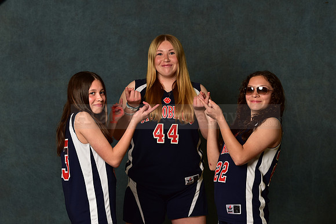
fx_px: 1083
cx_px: 168
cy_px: 112
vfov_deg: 11.8
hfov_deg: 17.6
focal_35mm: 116
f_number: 5.6
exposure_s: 1/100
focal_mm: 116
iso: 250
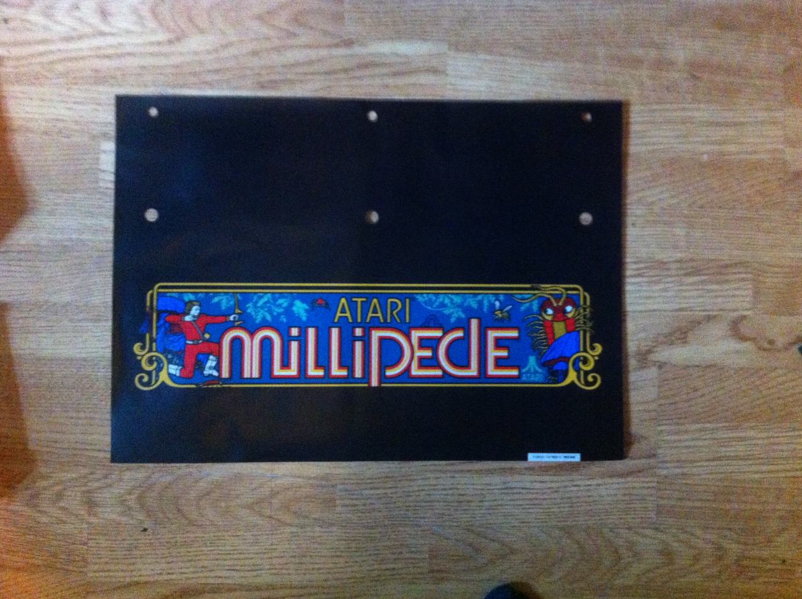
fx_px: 833
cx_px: 408
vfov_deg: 39.6
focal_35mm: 36
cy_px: 298
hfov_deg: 51.4
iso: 1000
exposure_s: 1/15
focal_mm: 3.85
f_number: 2.8
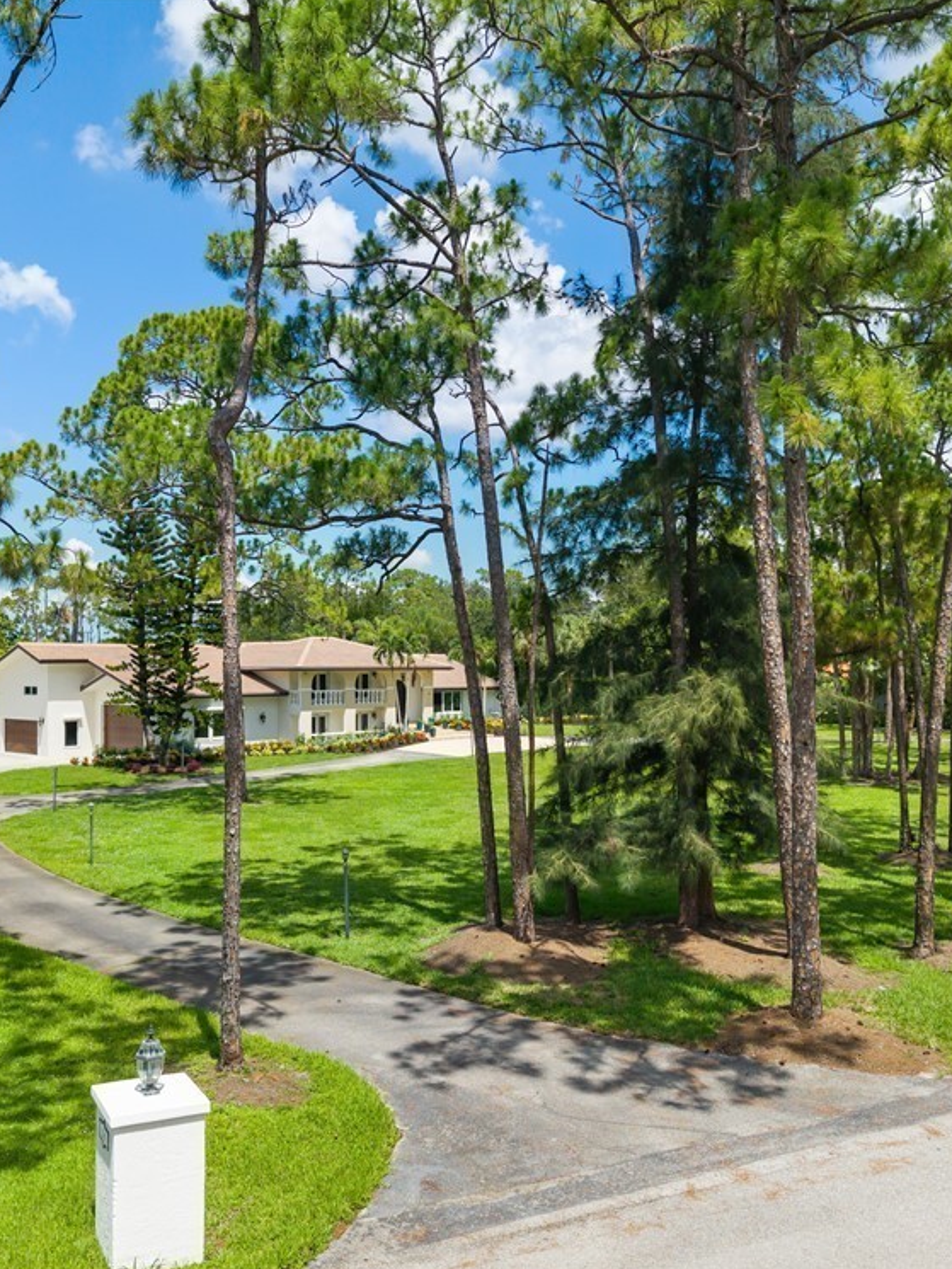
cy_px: 647
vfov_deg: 55.3
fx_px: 1210
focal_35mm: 33
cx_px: 393
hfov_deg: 42.8
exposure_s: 1/500
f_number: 1.8
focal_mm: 8.67
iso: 100
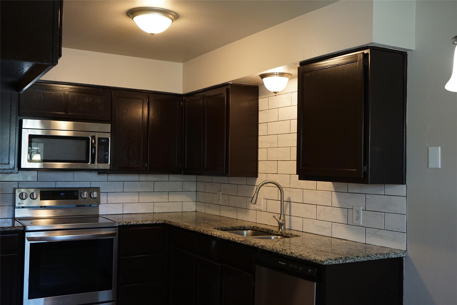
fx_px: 482
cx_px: 228
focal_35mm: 38
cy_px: 152
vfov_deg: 35.0
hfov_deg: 50.7
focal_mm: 38
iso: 1000
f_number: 4
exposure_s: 1/60
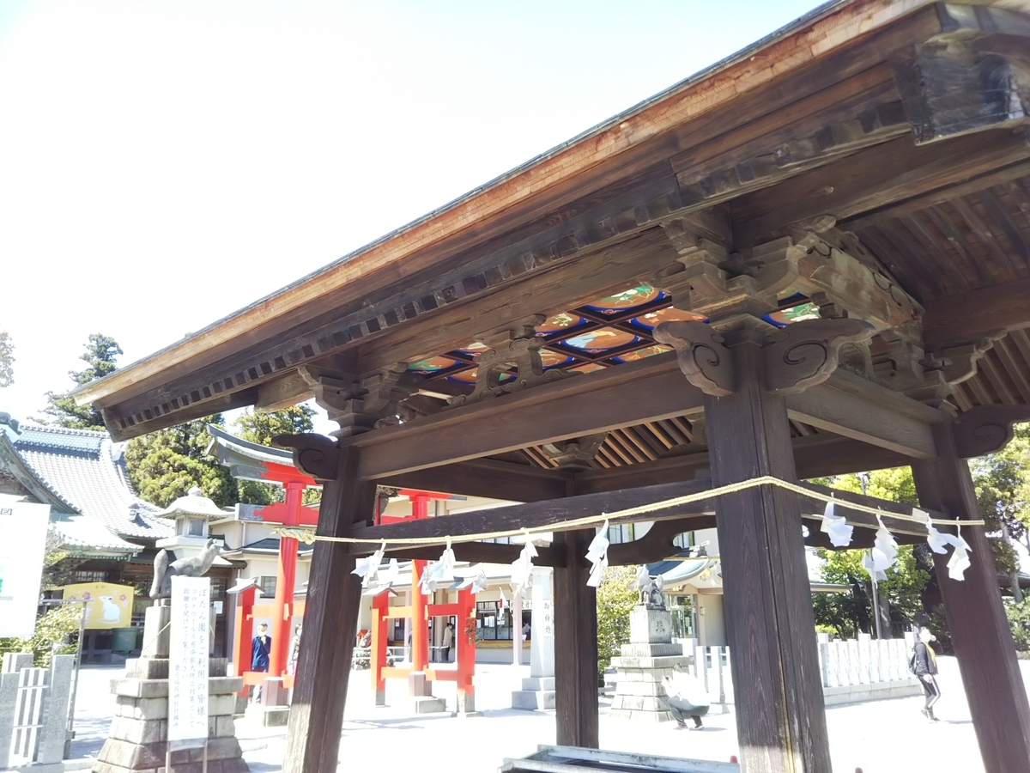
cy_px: 386
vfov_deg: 46.8
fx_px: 893
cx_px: 515
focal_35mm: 30
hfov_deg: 60.0
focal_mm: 4
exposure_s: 1/131
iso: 20
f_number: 2.2
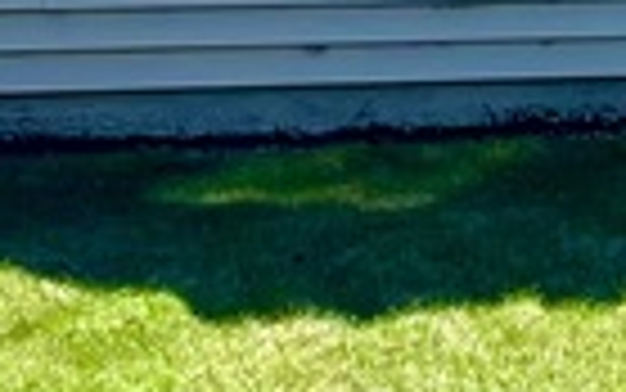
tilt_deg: -8.8
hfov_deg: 9.4
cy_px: 198
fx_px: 3652
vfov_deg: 6.1
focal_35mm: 214
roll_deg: -0.8
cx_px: 1090
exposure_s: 1/2053
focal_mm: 4.2
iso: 32
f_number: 1.6
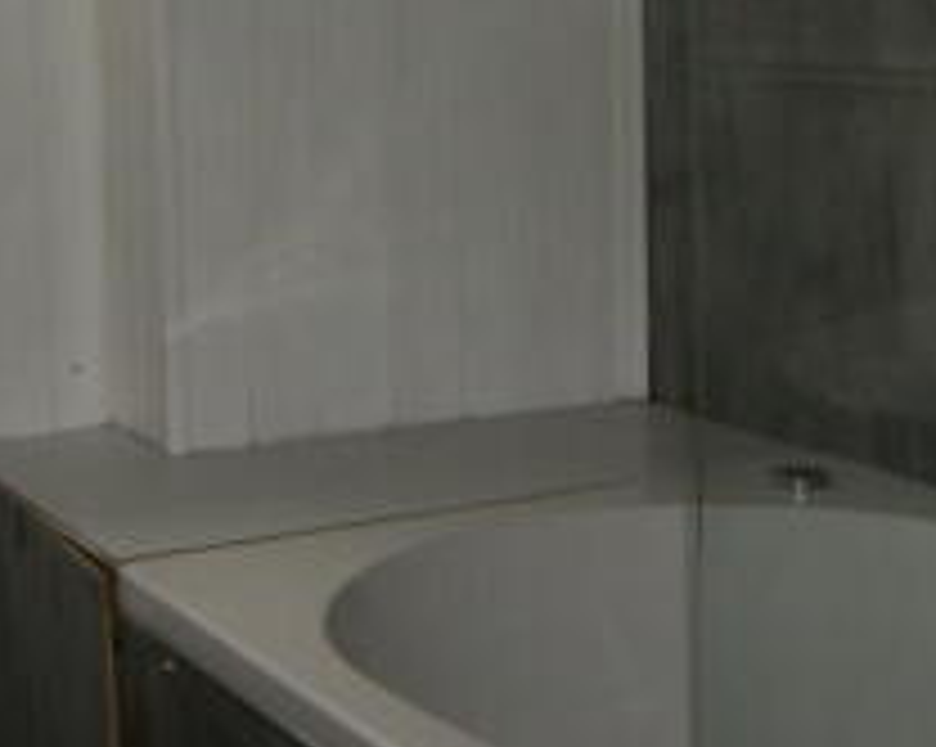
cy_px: 2
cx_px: 349
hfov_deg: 23.8
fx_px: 2214
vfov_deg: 18.6
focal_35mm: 80
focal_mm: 18
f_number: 5.6
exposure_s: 1/60
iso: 400
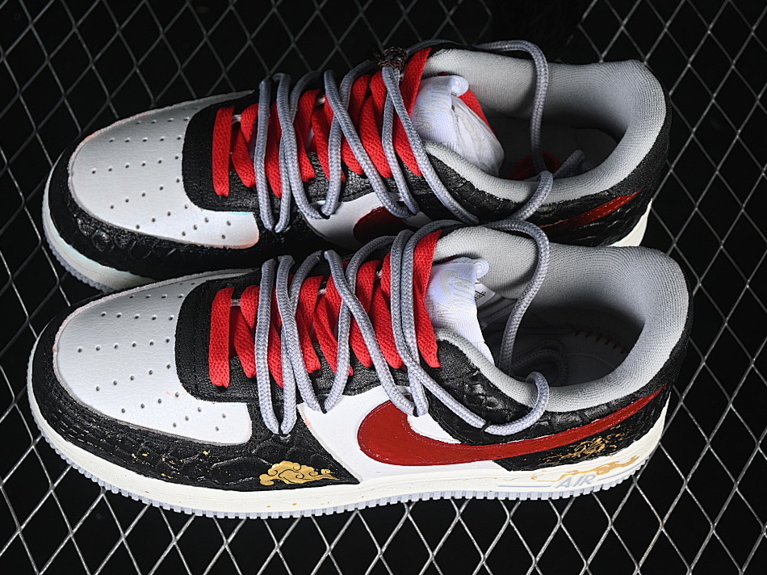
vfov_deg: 18.0
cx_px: 360
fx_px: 1816
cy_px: 285
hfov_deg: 23.8
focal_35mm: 82
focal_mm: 50
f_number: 6.3
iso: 160
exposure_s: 1/60
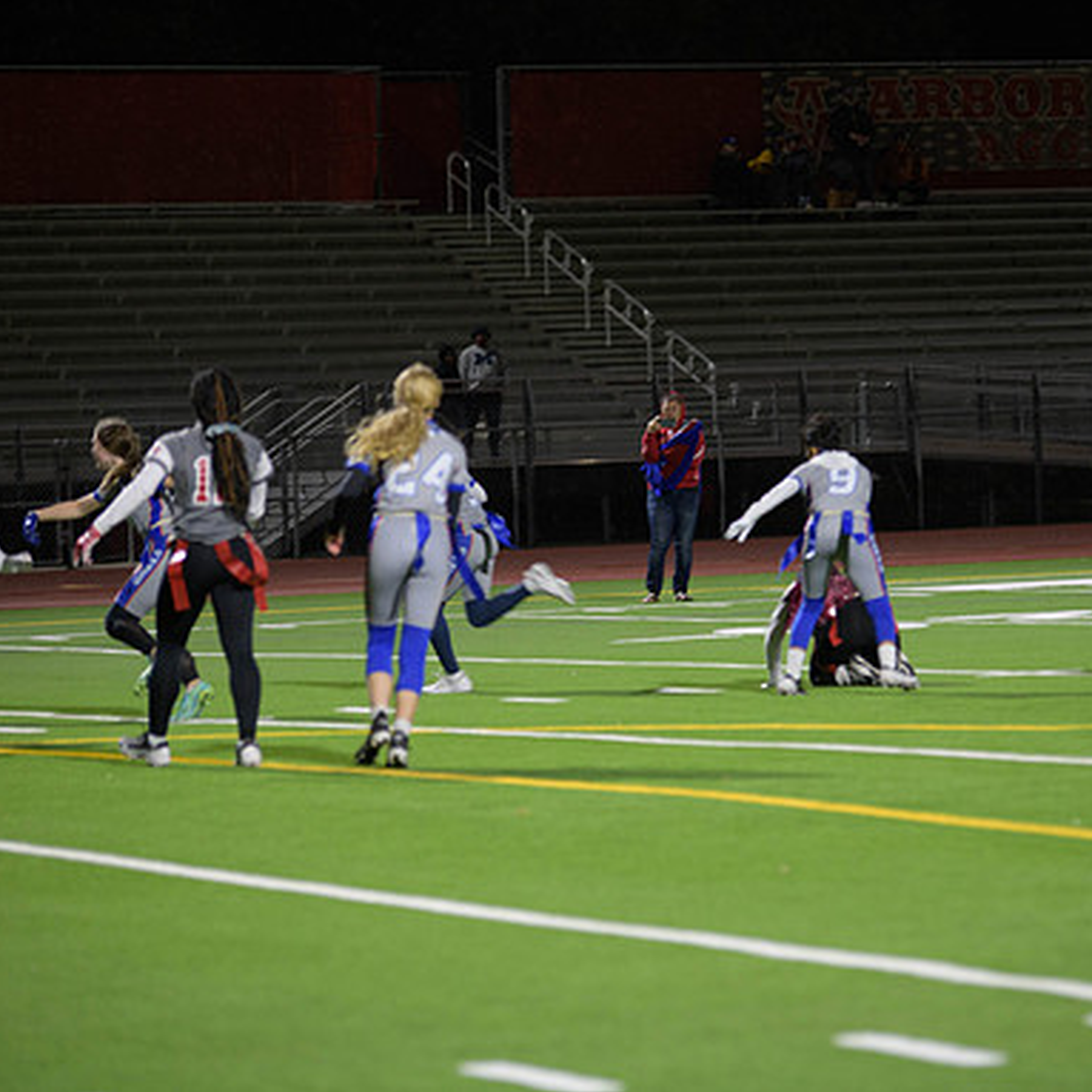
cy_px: 543
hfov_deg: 9.7
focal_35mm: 180
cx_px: 676
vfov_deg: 9.7
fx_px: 6424
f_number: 2.8
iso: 1000
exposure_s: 1/200
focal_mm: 140
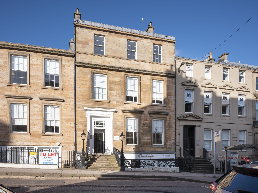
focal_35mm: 24
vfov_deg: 56.8
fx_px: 179
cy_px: 96
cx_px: 129
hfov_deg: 71.6
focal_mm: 30
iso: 400
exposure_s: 1/80
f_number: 18
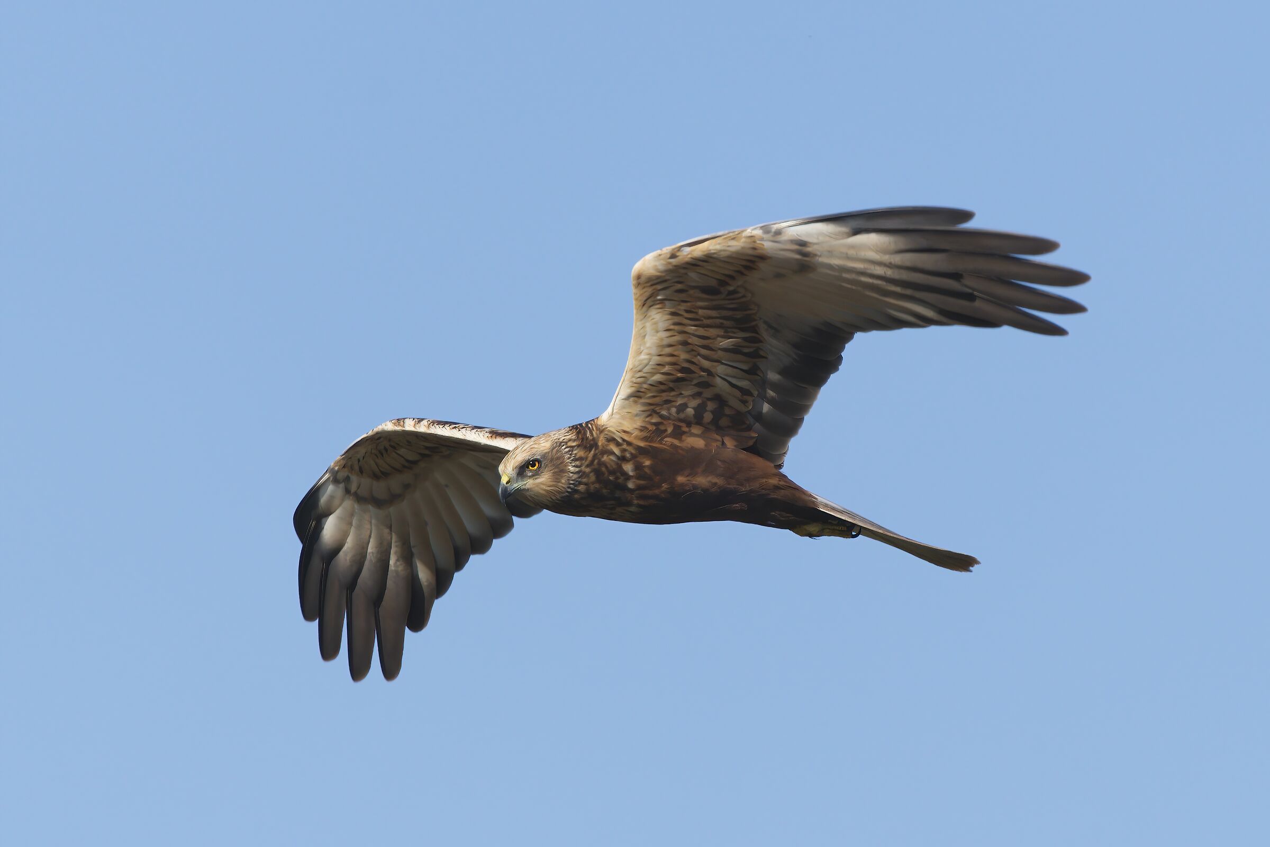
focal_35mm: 600
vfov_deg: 2.3
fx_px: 21165
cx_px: 635
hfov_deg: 3.4
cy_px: 424
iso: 500
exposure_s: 1/2500
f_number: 6.3
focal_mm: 600
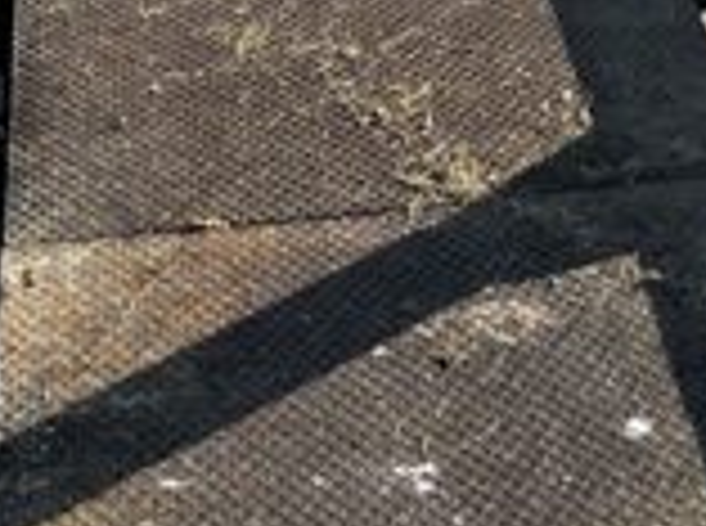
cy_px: -800
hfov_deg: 11.3
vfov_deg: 8.0
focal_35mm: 170
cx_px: 994
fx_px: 3459
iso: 50
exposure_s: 1/1600
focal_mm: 5.1
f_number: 1.6
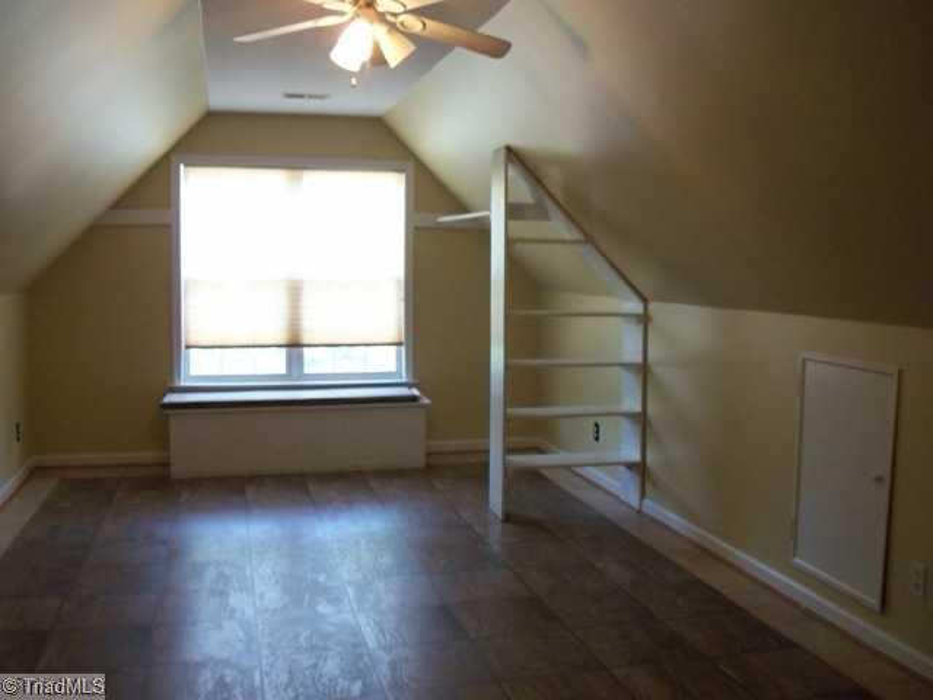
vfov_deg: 41.8
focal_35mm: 34
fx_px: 916
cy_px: 350
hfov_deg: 54.0
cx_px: 466
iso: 320
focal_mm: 5.7
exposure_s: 1/30
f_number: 2.9
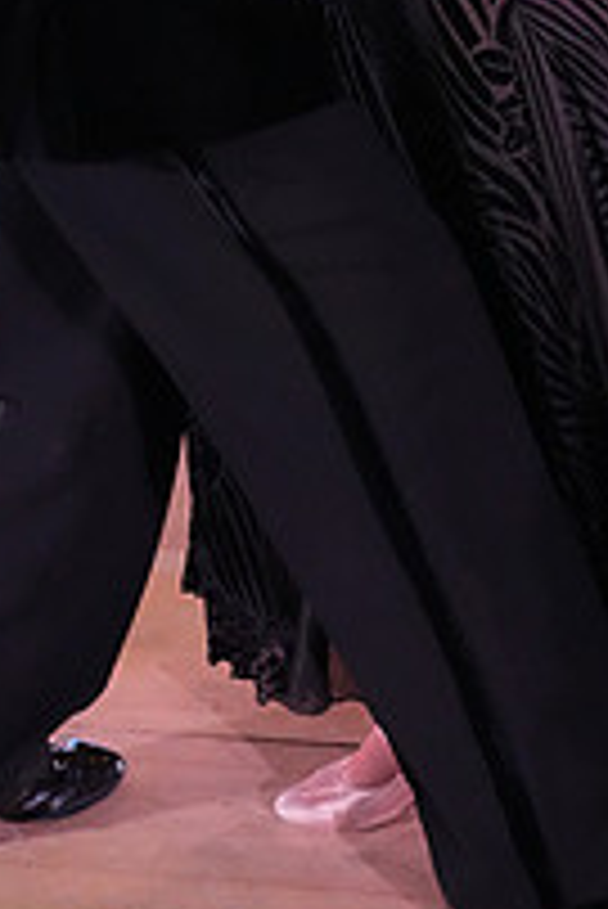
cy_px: -274
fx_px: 2175
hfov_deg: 15.9
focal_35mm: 86
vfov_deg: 21.4
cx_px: 223
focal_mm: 30
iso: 8000
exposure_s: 1/250
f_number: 8
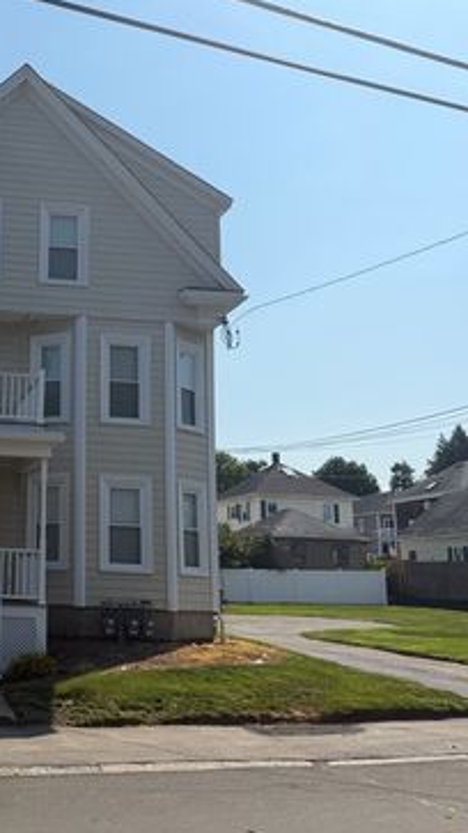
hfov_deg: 30.1
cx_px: -21
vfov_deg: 55.3
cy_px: 426
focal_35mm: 36
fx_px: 795
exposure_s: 1/8130
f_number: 1.78
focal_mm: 6.76
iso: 80
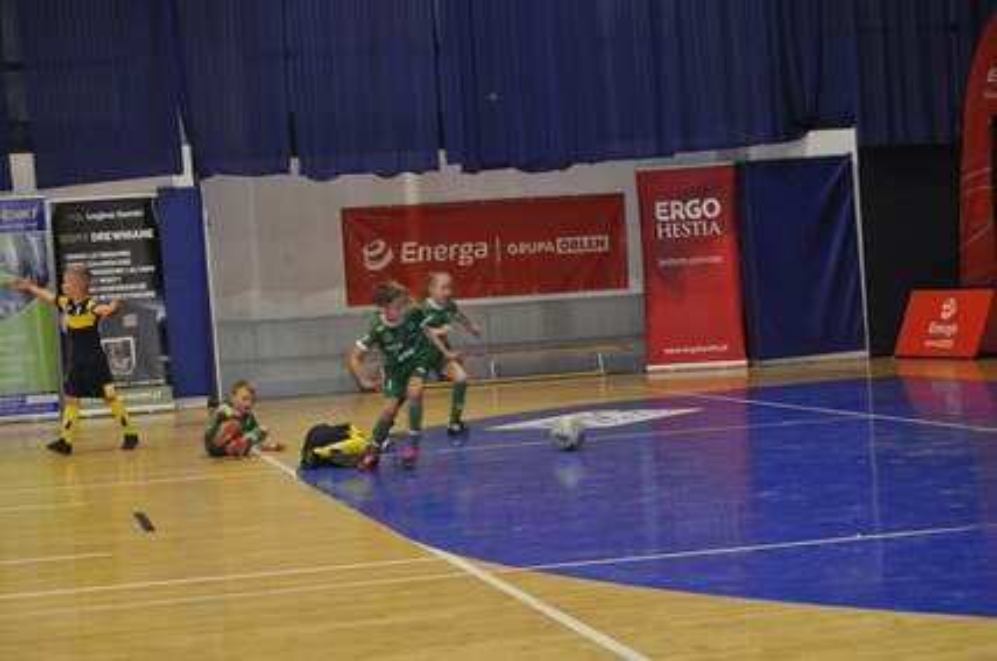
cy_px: 330
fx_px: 2281
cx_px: 498
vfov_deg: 16.5
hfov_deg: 24.7
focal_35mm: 82
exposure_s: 1/60
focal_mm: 55
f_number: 5.6
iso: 800
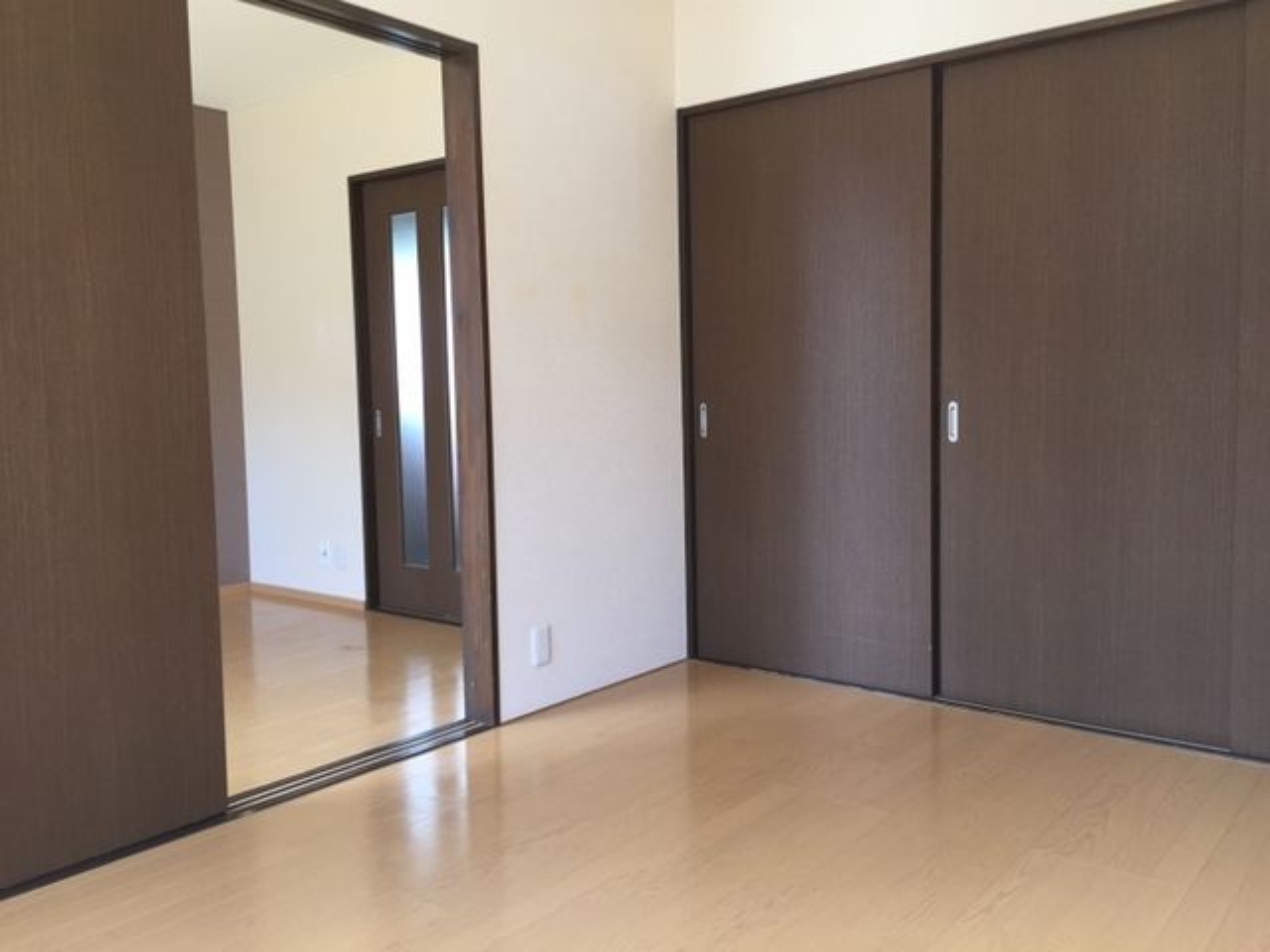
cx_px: 635
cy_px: 476
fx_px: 1064
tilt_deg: -4.9
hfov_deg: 61.7
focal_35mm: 29
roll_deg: +0.6
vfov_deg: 48.2
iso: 32
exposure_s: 1/60
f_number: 2.2
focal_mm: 4.15
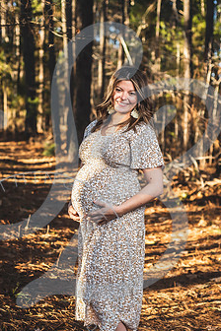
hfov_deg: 20.3
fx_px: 617
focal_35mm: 67
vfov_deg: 30.0
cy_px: 188
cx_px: 84
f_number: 2.8
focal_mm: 50
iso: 100
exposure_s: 1/200
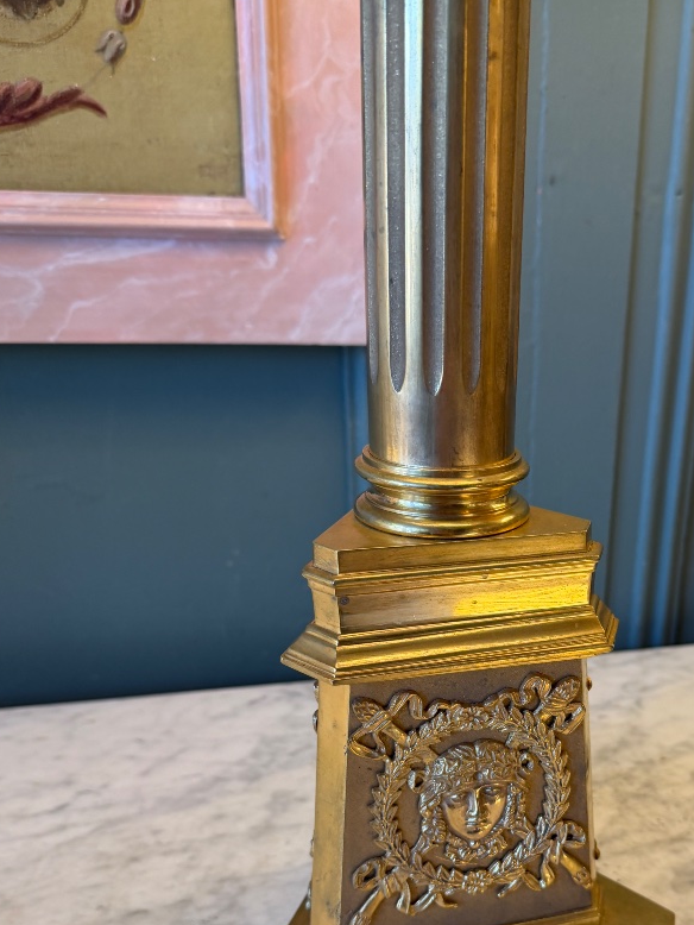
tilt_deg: -24.5
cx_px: 517
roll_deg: -2.8
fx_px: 989
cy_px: 661
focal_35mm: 37
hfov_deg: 37.8
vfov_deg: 48.7
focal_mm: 6.76
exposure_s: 1/121
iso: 125
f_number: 1.78
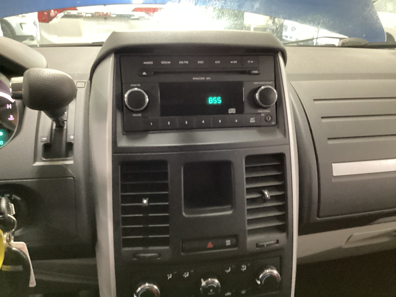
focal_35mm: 31
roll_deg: -1.7
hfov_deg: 58.4
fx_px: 355
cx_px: 198
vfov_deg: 45.4
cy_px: 148
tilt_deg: -25.2
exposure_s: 1/24
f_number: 2.4
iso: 640
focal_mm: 3.3
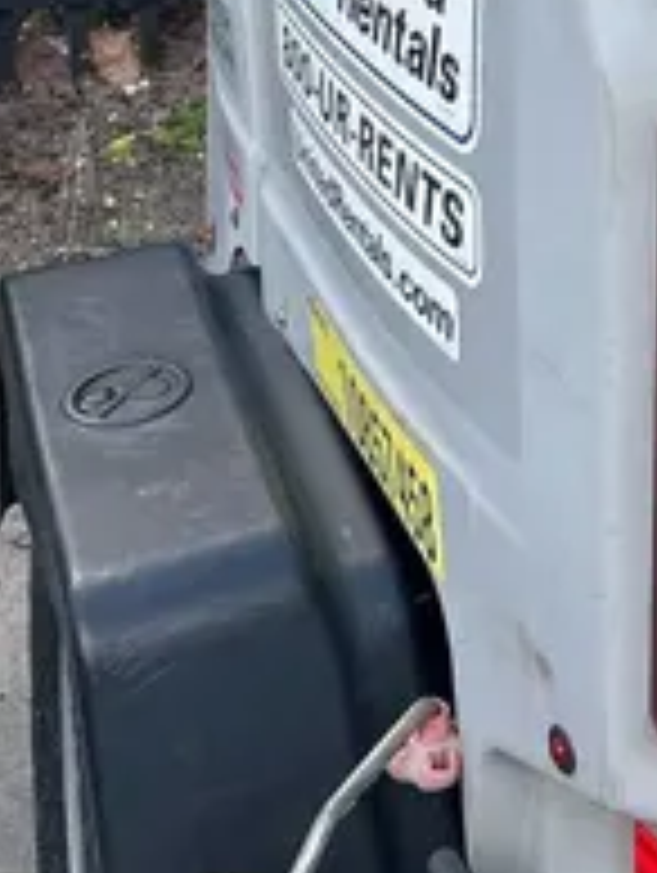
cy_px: -394
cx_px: 801
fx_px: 2475
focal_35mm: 98
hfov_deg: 14.6
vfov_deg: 18.1
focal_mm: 5.7
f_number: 1.5
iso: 50
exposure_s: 1/982
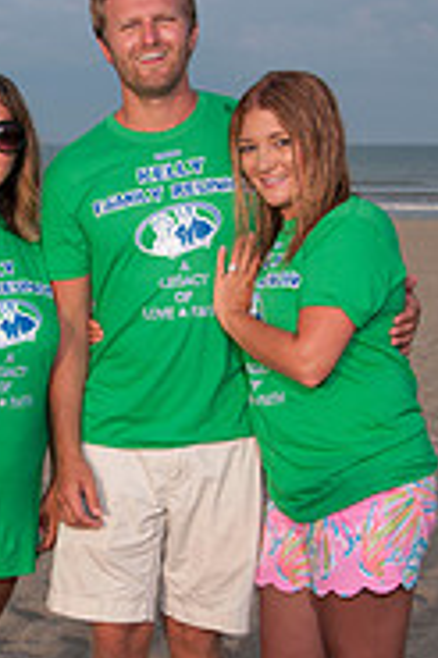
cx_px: 20
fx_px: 1865
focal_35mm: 102
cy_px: 416
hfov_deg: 13.2
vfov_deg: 20.0
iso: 100
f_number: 5.6
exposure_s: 1/160
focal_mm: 28
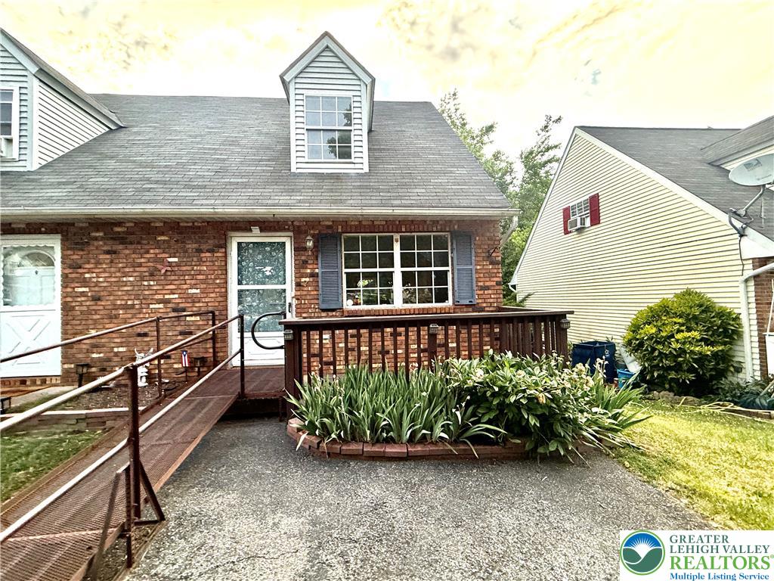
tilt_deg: +3.2
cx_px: 387
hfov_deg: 102.1
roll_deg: -1.2
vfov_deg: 85.7
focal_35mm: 14
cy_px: 290
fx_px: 313
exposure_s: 1/93
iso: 320
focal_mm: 2.22
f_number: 2.2
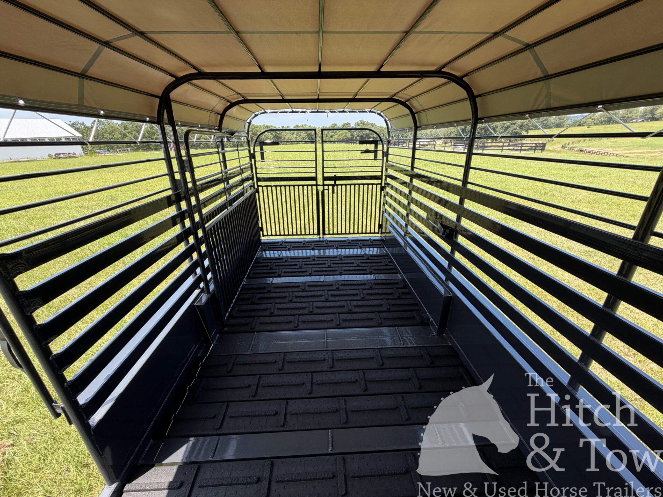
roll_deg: +3.3
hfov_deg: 102.1
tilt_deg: -24.0
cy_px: 248
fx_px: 268
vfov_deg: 85.7
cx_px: 332
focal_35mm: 14
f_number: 2.2
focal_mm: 2.22
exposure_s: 1/502
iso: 50
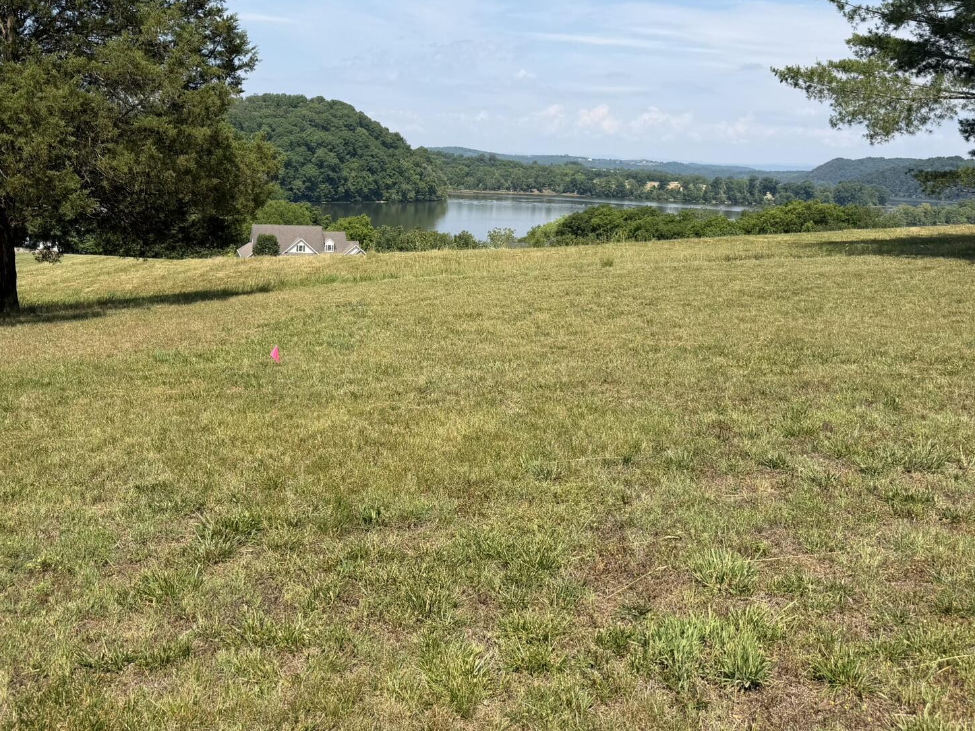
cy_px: 246
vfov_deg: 41.3
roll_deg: -2.0
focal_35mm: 34
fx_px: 957
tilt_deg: -4.8
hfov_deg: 53.9
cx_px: 452
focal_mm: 6.76
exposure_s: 1/4673
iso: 80
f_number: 1.78
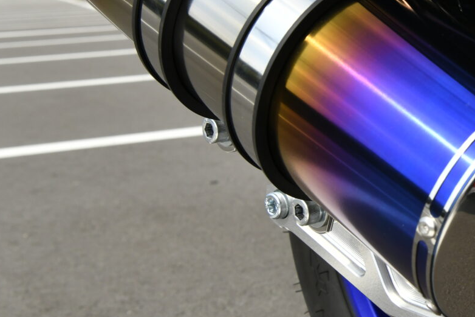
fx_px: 1148
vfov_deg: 15.7
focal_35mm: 87
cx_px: 580
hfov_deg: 21.6
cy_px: 132
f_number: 10
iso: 500
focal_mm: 34
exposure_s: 1/1250
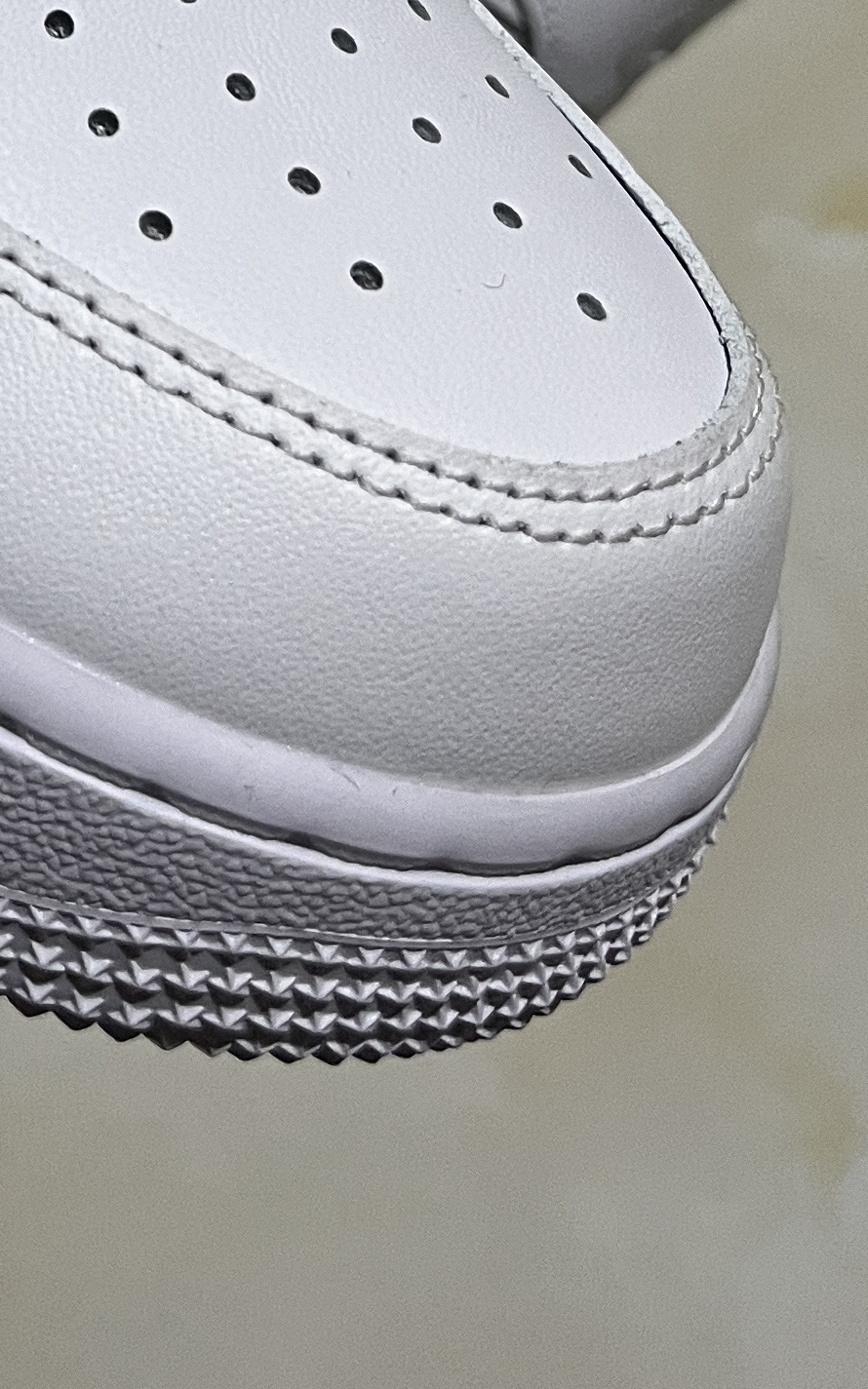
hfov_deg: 15.6
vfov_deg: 23.1
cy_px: -478
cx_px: -371
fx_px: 2954
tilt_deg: -63.2
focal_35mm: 78
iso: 160
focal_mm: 5.1
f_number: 1.6
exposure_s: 1/50
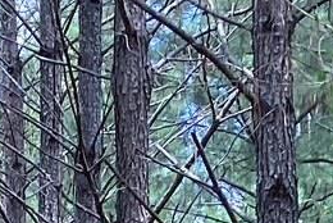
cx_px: -59
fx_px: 1871
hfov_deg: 10.0
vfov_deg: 6.3
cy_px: 672
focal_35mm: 202
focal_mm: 3.3
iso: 64
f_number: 2.4
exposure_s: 1/120
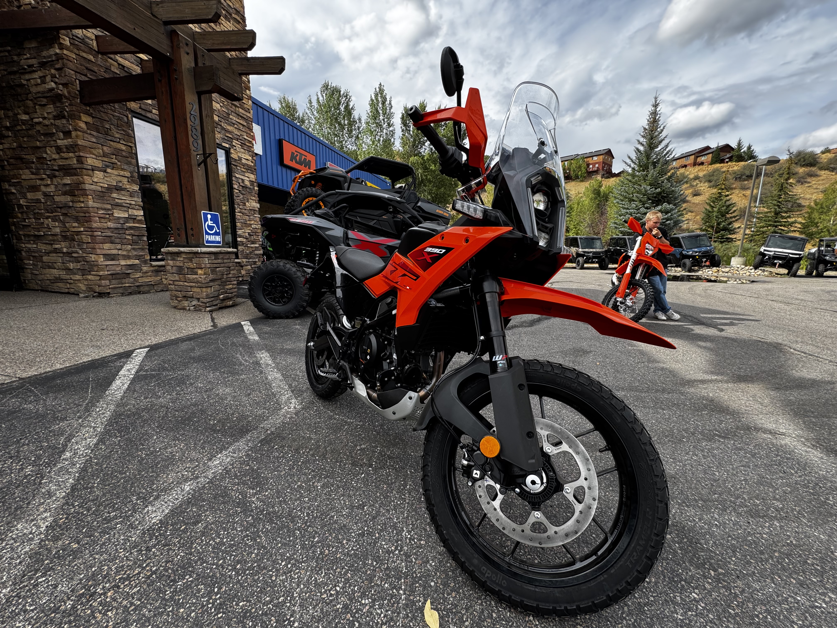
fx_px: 339
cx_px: 418
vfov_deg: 85.7
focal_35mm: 14
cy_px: 314
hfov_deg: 102.1
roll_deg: -1.1
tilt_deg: -11.6
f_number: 2.2
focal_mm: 2.22
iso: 40
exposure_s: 1/288
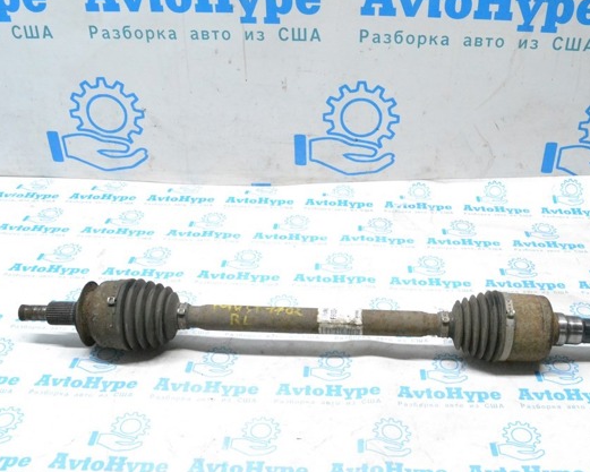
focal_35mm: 38
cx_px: 361
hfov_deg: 47.6
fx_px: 664
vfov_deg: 39.2
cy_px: 238
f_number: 9
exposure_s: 1/160
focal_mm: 22
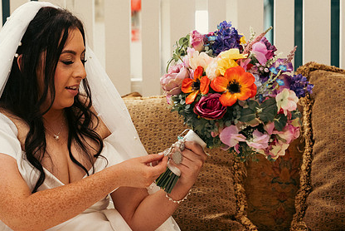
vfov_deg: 16.1
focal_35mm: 85
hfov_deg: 23.8
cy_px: 140
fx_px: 815
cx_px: 115
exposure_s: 1/200
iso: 2000
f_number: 3.5
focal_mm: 61
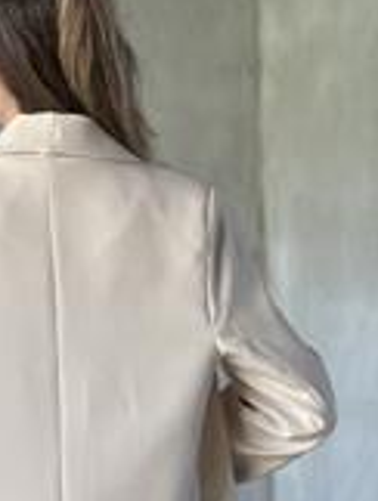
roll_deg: +0.3
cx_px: 40
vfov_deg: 15.6
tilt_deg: -1.2
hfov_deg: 11.7
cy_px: 272
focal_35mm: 126
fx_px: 1830
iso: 100
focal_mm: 6.76
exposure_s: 1/60
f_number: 1.78
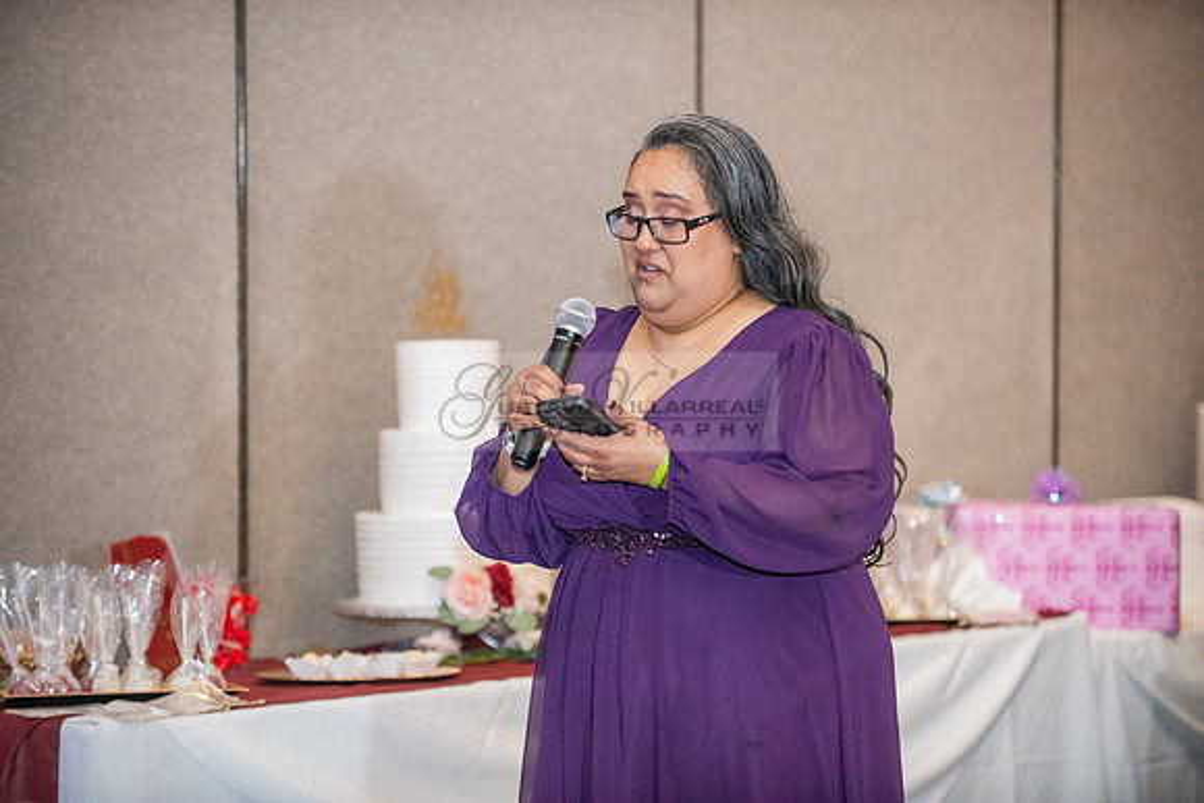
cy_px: 402
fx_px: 4516
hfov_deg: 15.2
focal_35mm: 135
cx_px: 602
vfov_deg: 10.2
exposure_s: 1/250
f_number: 2.8
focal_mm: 135
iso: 3200
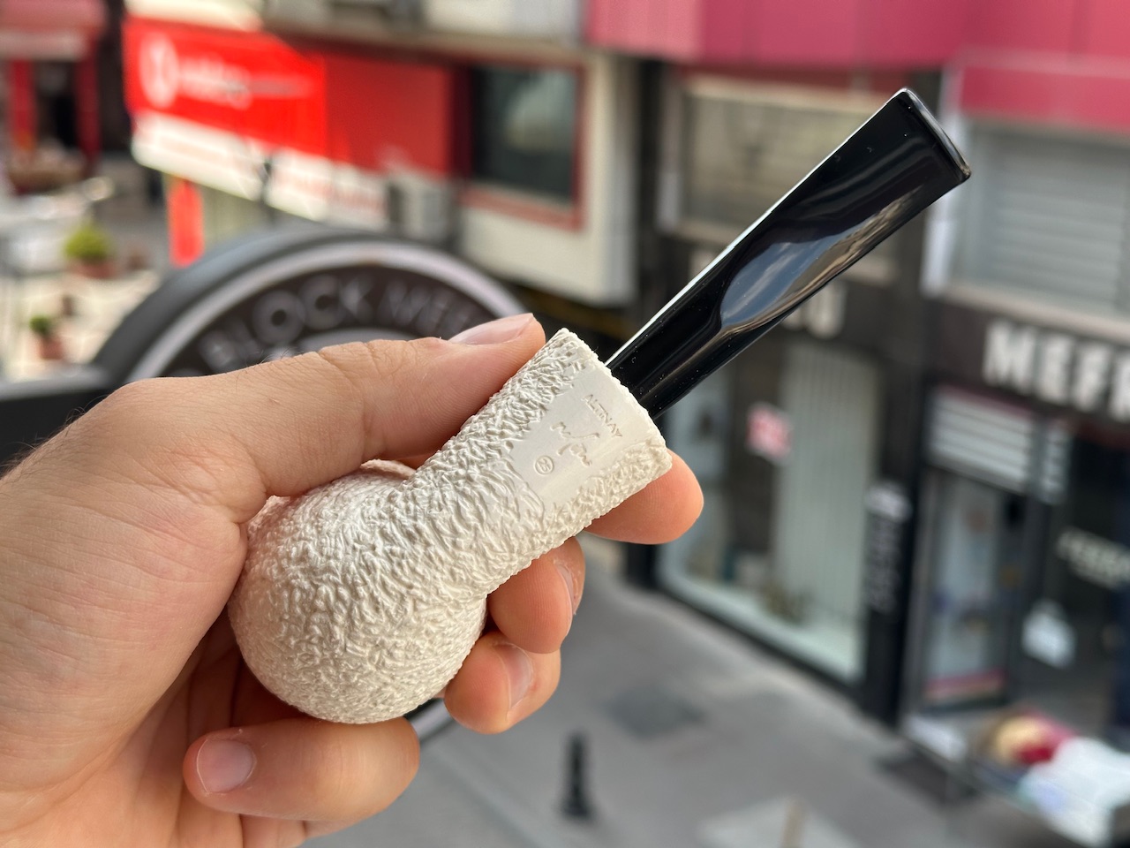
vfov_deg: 30.3
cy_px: 424
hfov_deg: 39.7
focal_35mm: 48
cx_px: 565
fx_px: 1567
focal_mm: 6.86
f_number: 1.78
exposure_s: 1/751
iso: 64
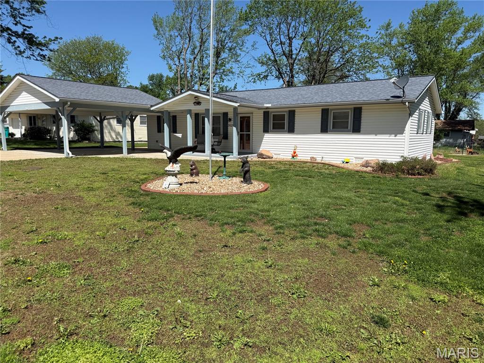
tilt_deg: -7.7
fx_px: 336
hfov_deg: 71.6
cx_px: 242
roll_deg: -0.8
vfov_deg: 56.8
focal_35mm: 24
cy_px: 182
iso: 80
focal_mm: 6.76
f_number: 1.78
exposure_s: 1/4673
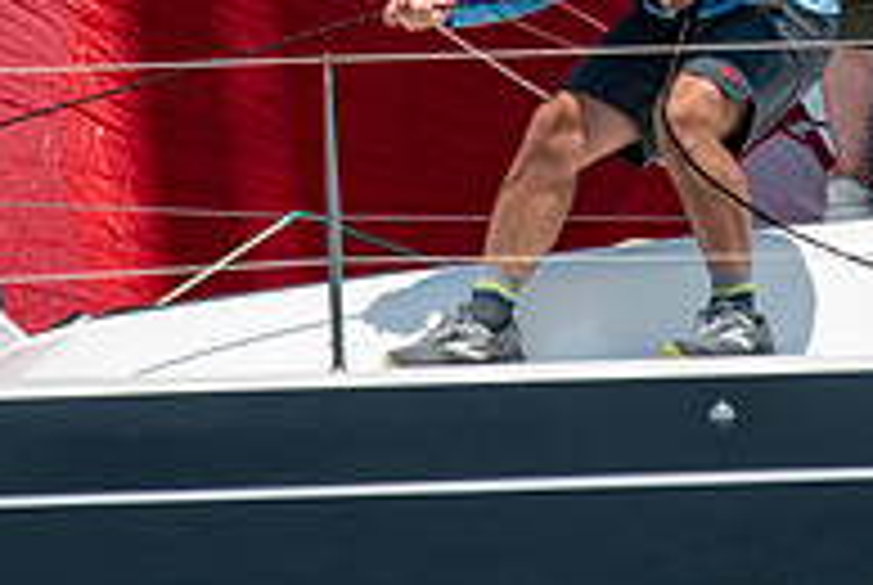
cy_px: -106
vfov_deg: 1.0
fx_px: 32641
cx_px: 508
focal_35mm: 1344
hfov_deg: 1.5
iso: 200
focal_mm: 300
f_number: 4
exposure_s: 1/4000
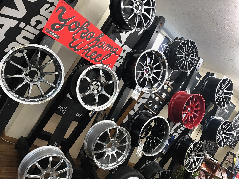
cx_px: 120
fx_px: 193
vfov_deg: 49.7
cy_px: 90
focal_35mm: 28
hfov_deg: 63.4
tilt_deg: +2.1
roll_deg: -32.7
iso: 20
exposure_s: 1/33
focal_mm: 3.99
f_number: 1.8
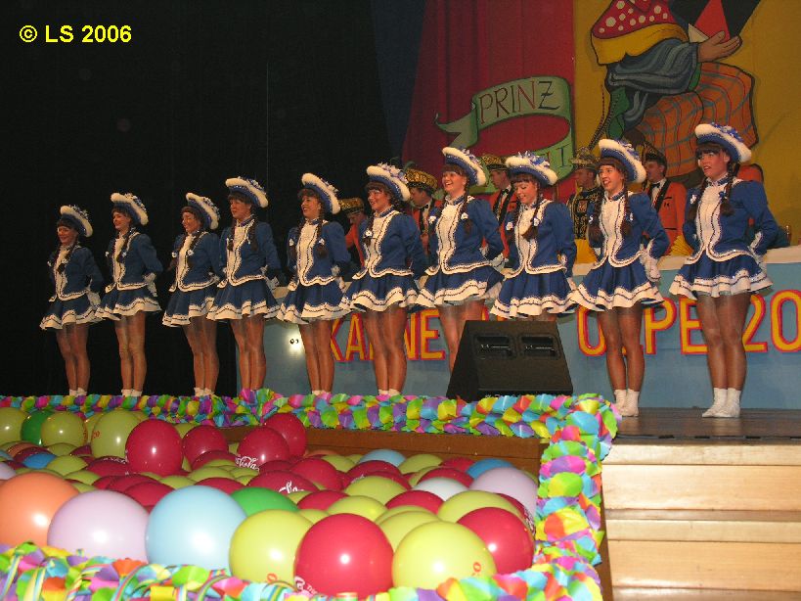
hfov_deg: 32.7
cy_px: 300
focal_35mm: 59
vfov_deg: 24.8
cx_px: 400
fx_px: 1365
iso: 100
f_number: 4
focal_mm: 15
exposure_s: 1/60.1
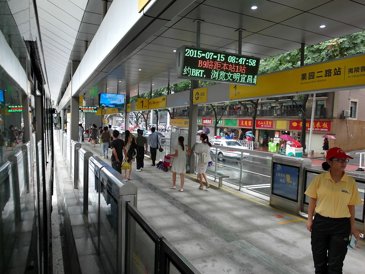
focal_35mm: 25
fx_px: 264
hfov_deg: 69.4
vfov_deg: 54.9
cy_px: 137
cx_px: 176
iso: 200
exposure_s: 1/350
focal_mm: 5.2
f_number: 1.4
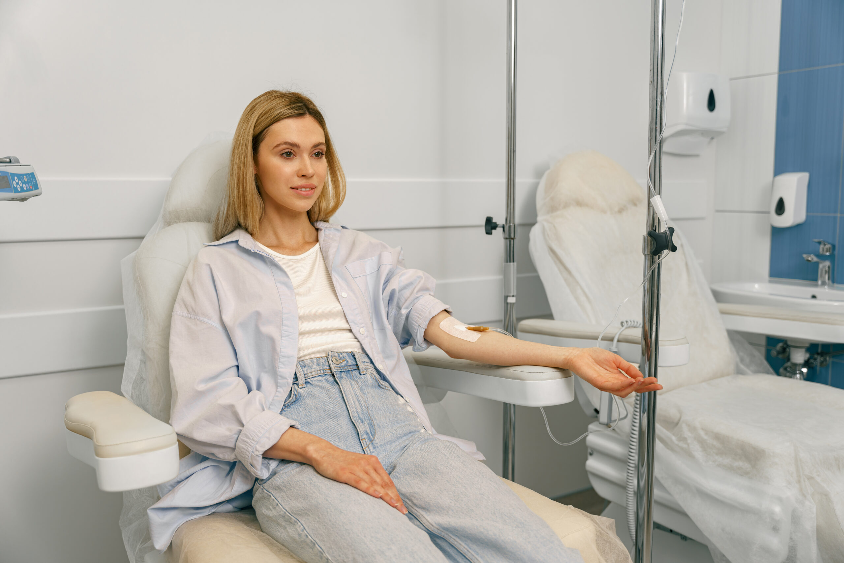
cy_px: 282
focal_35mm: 33
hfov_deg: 56.6
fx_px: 783
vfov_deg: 39.5
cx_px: 422
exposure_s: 1/100
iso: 100
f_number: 2.8
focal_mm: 33.4
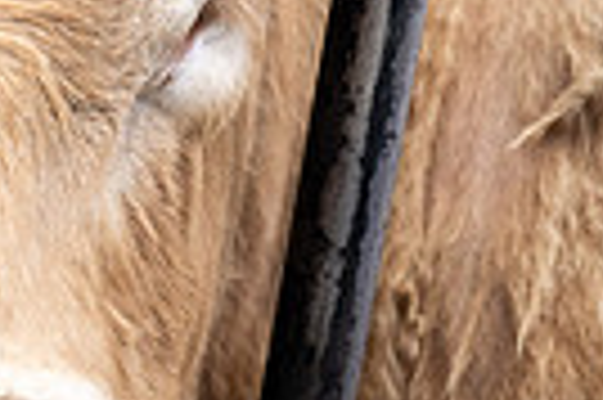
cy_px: 86
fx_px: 16378
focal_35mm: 979
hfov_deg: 2.1
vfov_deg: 1.4
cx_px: -401
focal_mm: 200
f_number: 2.8
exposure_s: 1/1600
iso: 500
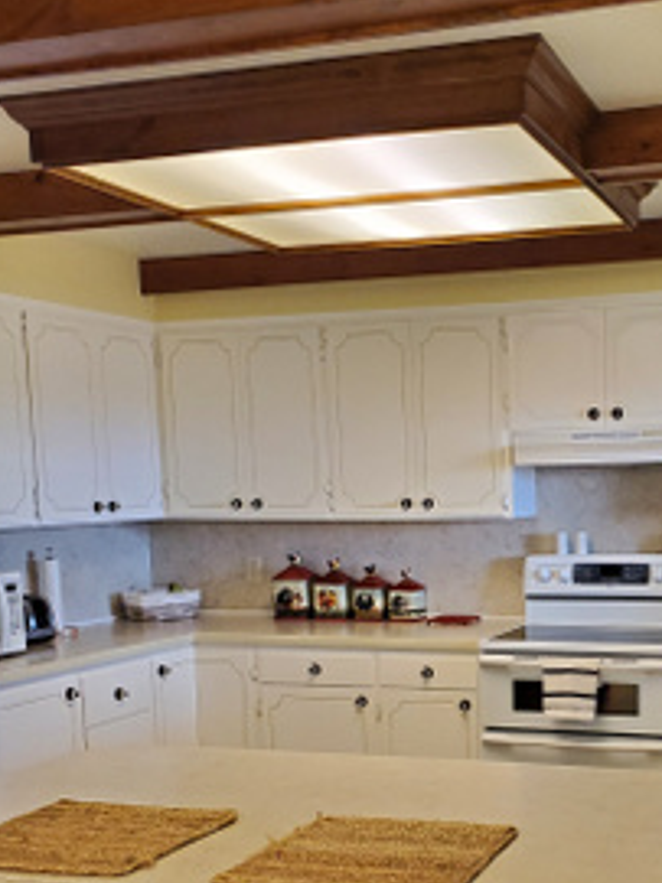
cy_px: 655
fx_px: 1174
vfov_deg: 40.2
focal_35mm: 46
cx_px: 515
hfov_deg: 30.8
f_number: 2.4
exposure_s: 1/120
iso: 320
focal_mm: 4.3
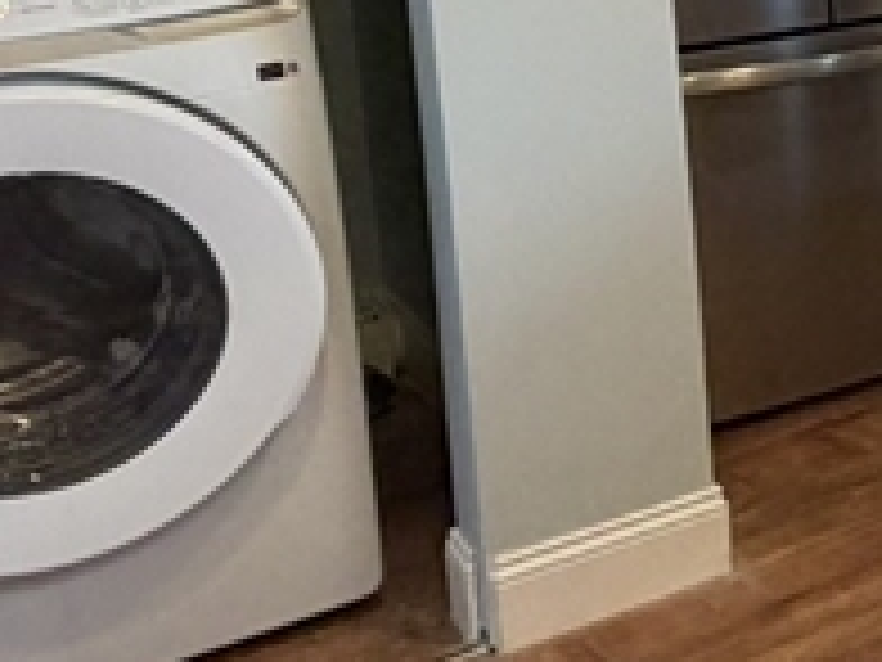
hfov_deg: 20.5
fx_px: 1860
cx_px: 1503
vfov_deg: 19.4
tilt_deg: -11.5
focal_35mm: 73
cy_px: -36
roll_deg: -0.4
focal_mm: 2.22
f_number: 2.2
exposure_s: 1/121
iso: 320
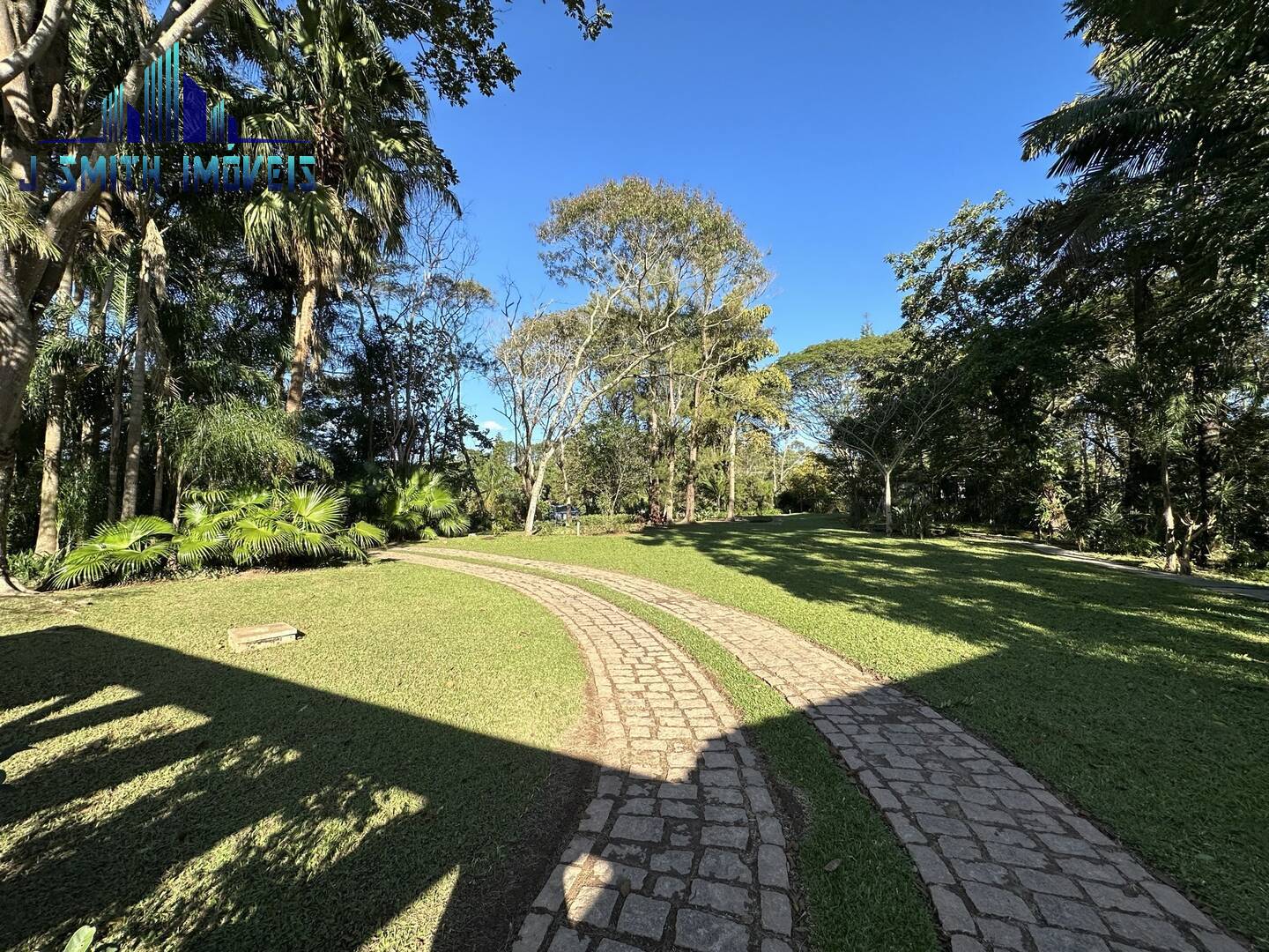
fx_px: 513
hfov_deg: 102.1
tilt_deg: +3.5
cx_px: 634
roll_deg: -0.1
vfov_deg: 85.7
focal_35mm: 14
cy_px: 476
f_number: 2.2
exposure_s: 1/947
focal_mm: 2.22
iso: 40
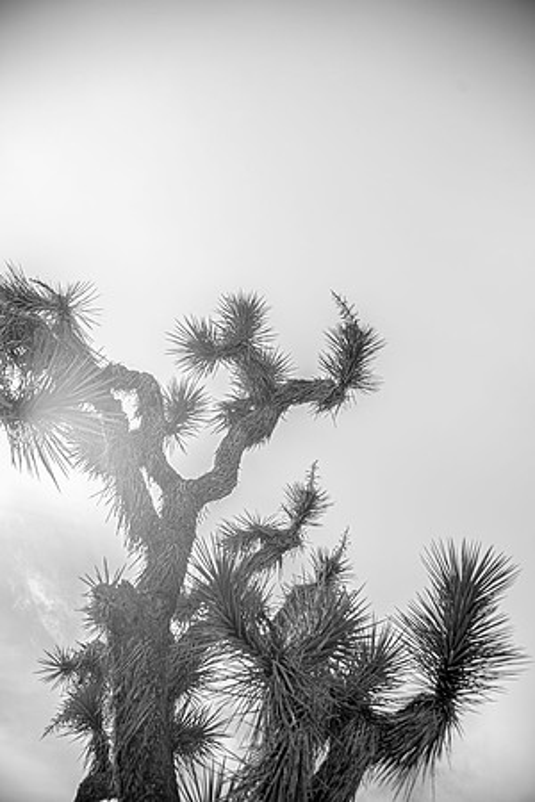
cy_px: 401
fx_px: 2184
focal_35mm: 98
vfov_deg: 20.8
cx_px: 268
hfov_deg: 14.0
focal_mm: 98
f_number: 4
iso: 100
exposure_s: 1/1000
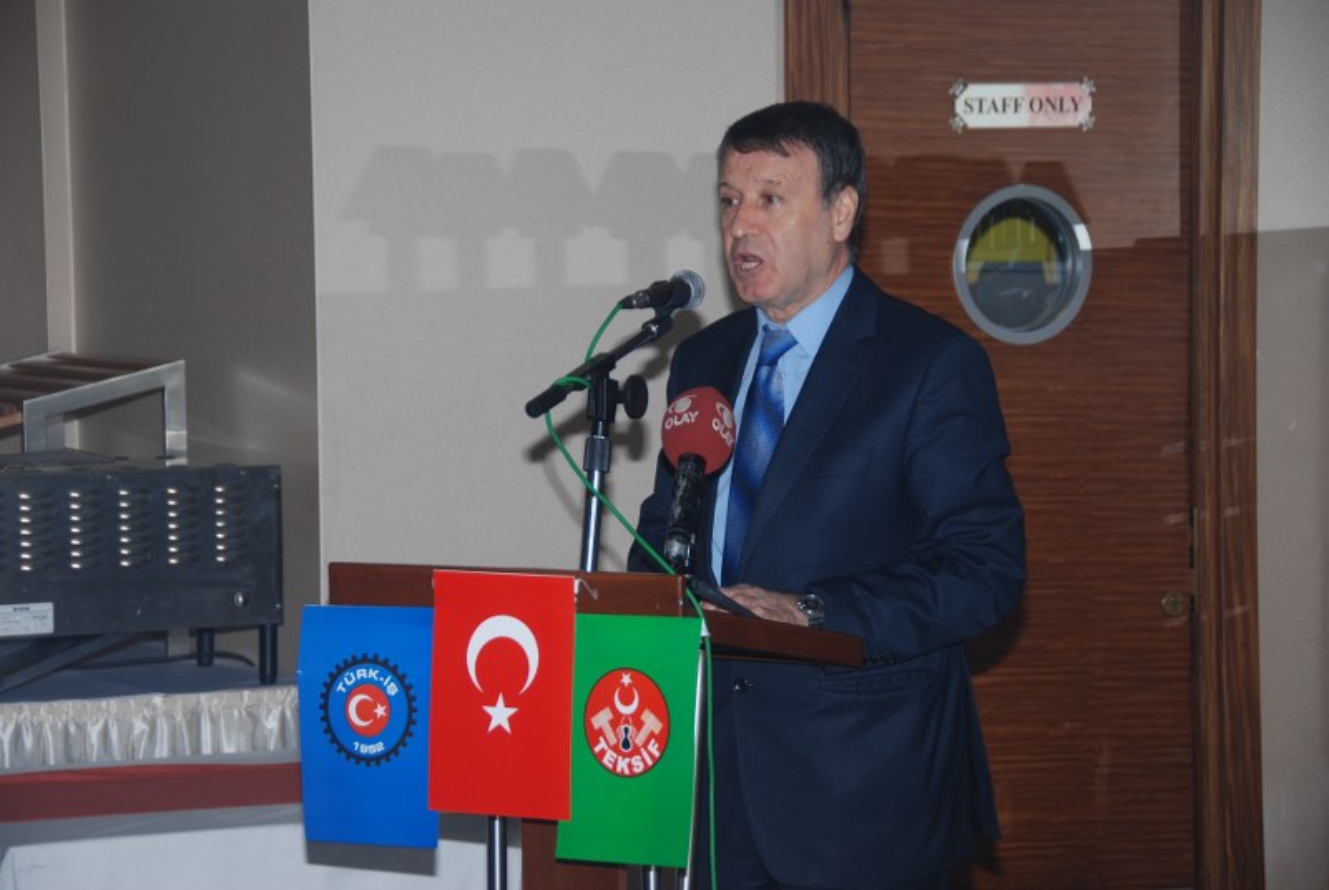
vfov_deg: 13.1
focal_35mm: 105
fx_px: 3882
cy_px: 445
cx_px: 664
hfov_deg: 19.4
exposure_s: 1/60
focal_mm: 70
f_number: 5
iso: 200
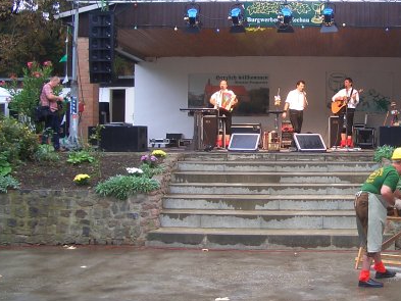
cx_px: 317
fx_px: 661
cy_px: 128
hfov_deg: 32.9
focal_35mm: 57
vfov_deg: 25.6
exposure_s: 1/80
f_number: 2.6
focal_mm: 5.8
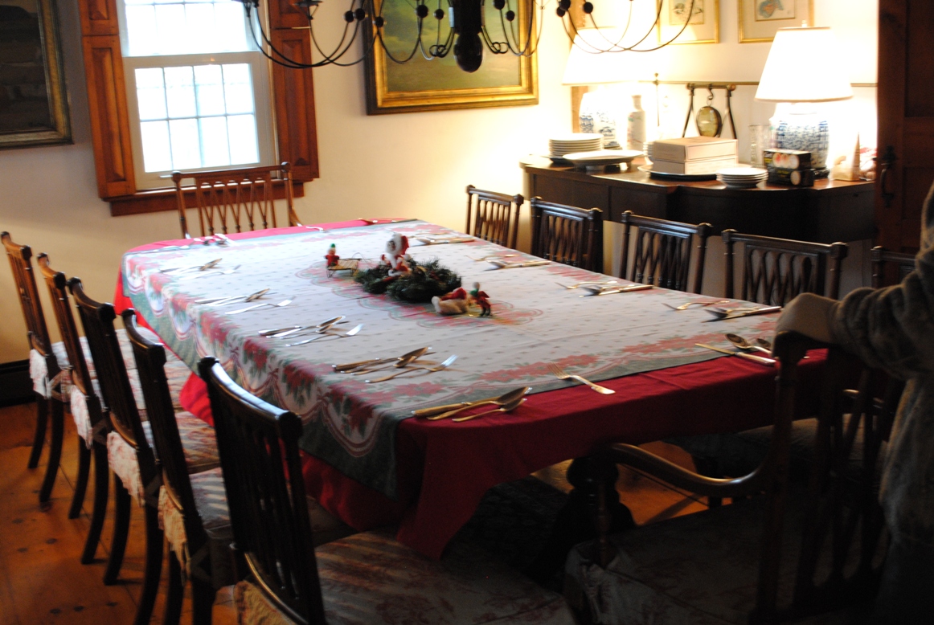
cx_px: 467
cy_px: 312
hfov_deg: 43.6
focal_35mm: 45
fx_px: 1169
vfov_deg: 29.9
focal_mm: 30
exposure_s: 1/8
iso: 800
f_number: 4.5
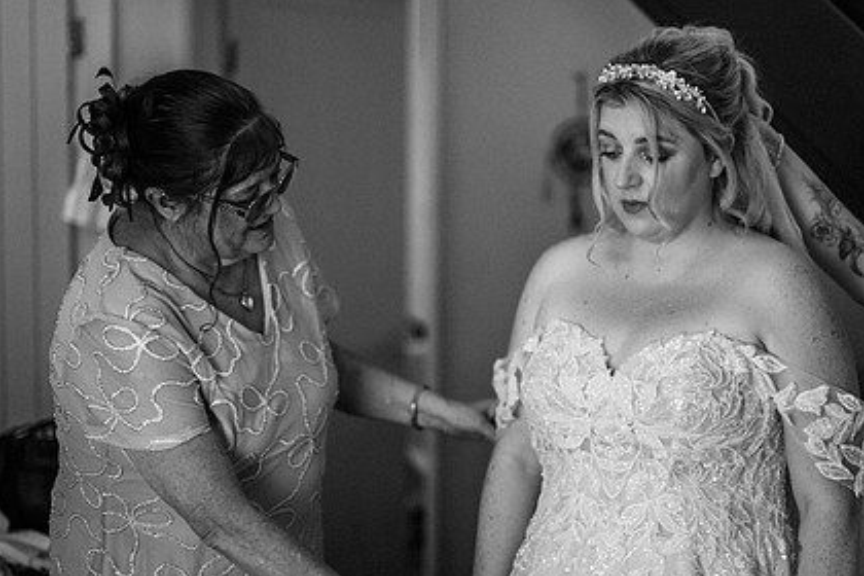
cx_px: 508
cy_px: 266
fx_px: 1656
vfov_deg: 19.7
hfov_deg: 29.2
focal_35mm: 69
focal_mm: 50
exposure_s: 1/200
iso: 640
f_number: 1.4
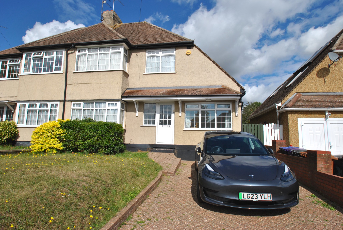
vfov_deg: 63.4
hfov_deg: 85.4
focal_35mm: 20
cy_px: 115
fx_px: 186
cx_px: 172
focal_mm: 13
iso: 100
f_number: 9
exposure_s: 1/320
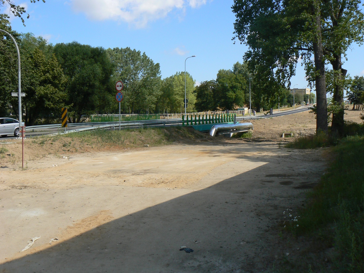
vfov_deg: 39.7
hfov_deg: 51.4
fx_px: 379
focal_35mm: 36
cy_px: 136
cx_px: 182
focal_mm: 6
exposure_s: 1/500
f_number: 6.3
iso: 100
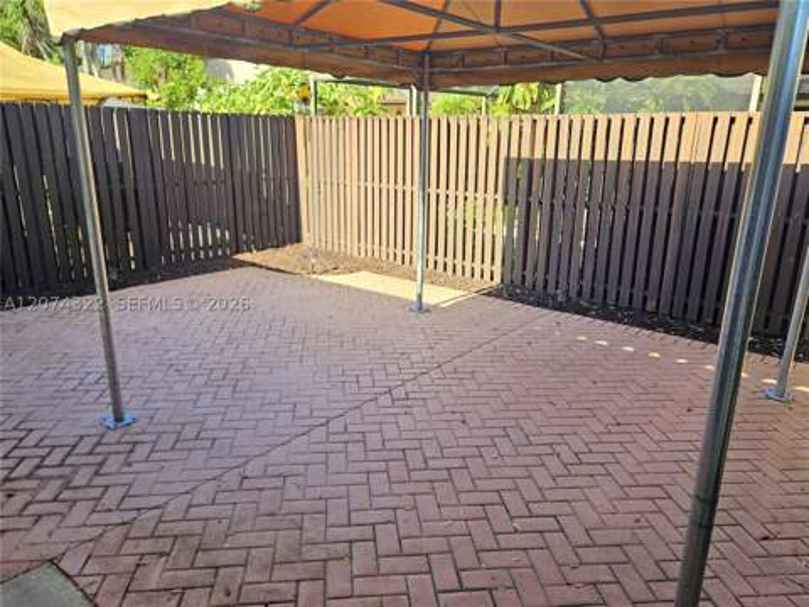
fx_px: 538
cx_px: 404
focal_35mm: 23
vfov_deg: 58.9
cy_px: 304
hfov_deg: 73.9
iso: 25
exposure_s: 1/310
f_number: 1.8
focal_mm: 5.4
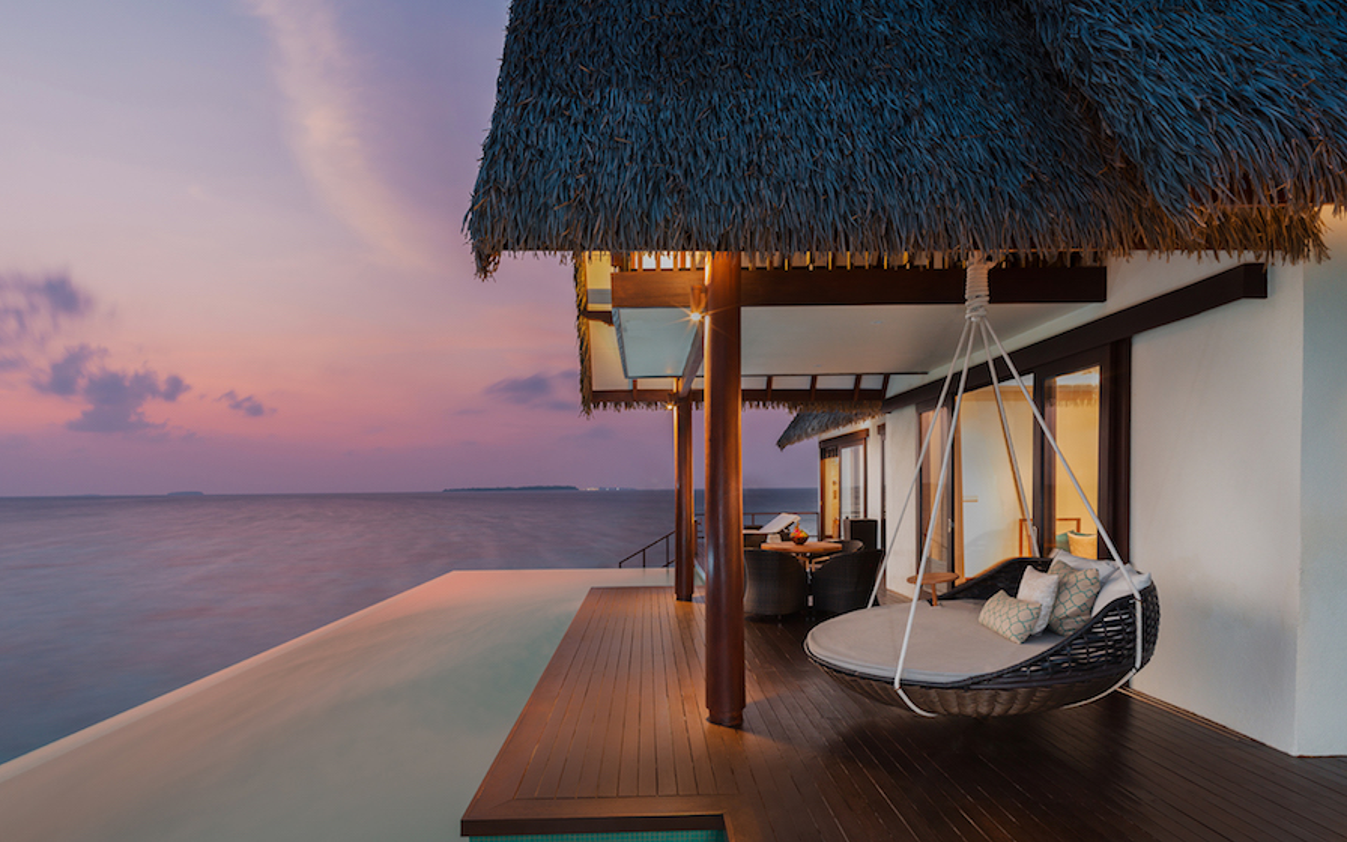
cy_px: 394
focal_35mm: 17
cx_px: 672
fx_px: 624
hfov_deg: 94.4
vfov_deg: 67.9
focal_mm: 21
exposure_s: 40
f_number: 8
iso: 100
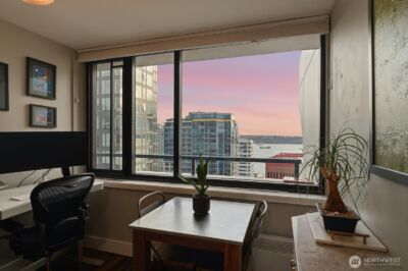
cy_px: 136
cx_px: 204
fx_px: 226
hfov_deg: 84.0
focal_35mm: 20
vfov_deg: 61.8
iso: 1250
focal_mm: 20
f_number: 7.1
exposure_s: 1/500
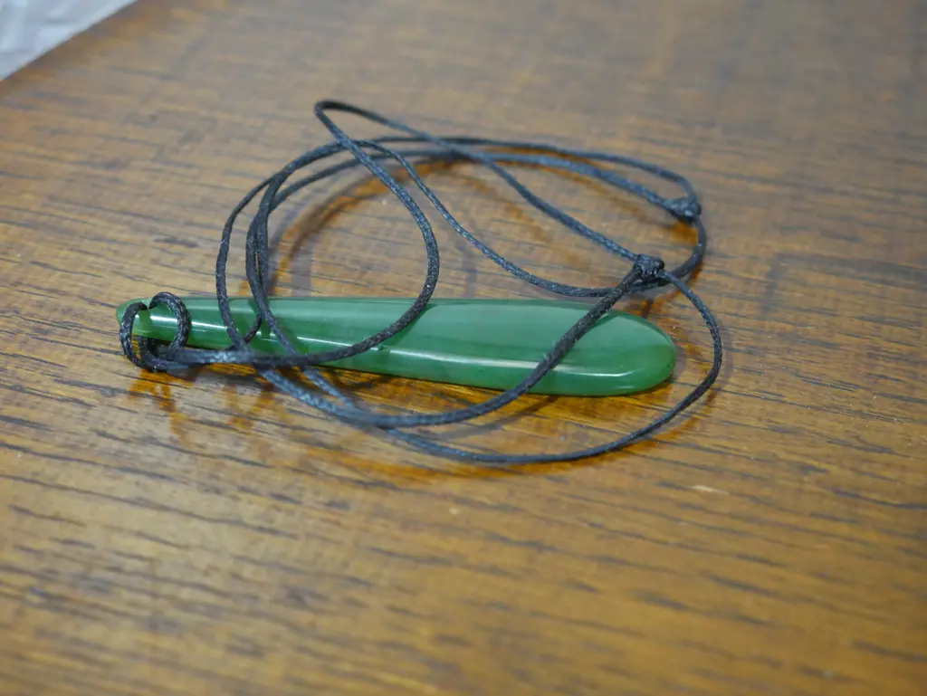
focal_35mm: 60
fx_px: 1608
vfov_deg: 24.4
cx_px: 464
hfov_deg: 32.2
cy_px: 348
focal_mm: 30
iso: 2000
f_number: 5.4
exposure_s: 1/60
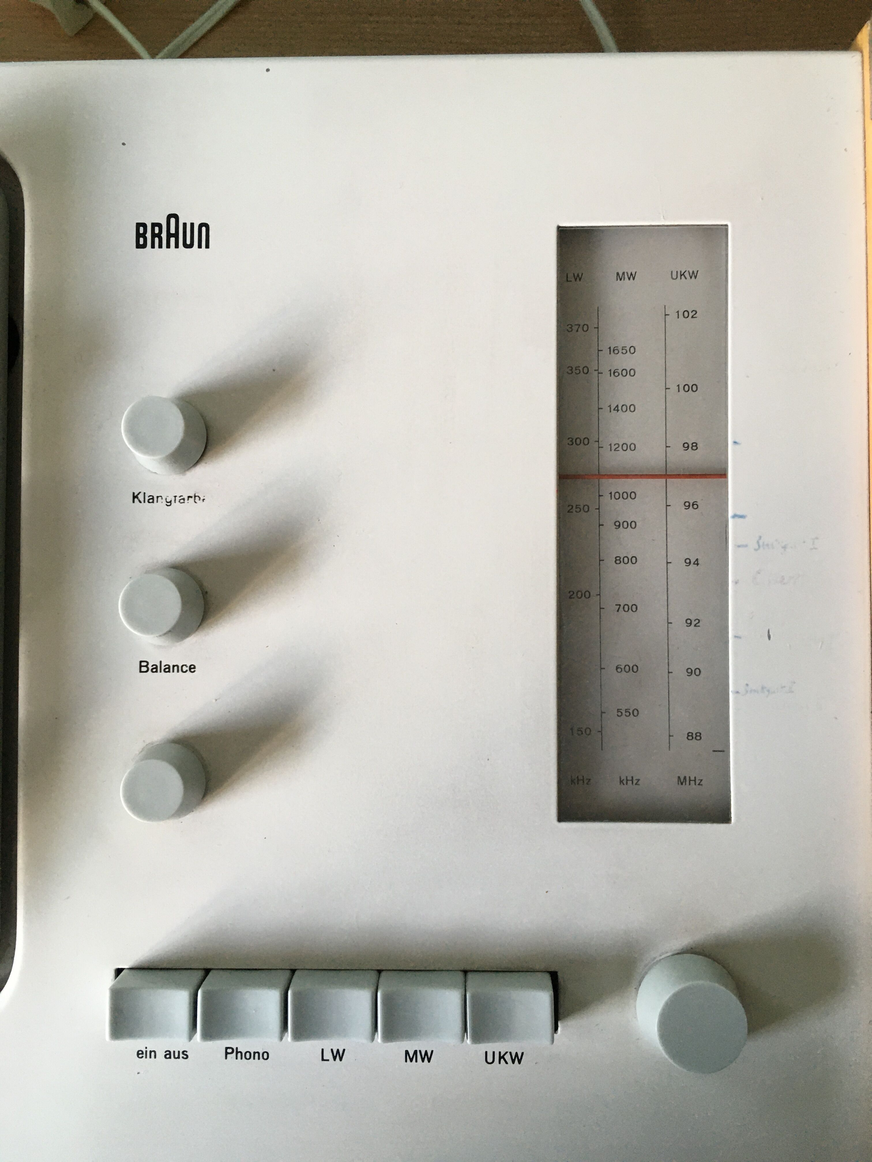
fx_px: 974
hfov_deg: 48.2
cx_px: 436
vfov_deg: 61.7
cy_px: 581
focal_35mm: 29
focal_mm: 4.15
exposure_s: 1/33
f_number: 2.2
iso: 64
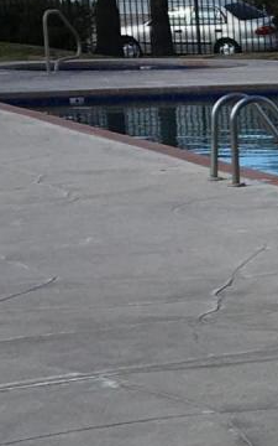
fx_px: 2073
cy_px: 373
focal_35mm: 171
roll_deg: +0.6
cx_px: 818
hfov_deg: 6.9
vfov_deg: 12.2
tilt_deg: -9.6
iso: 25
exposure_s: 1/1326
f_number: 2.2
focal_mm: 4.15
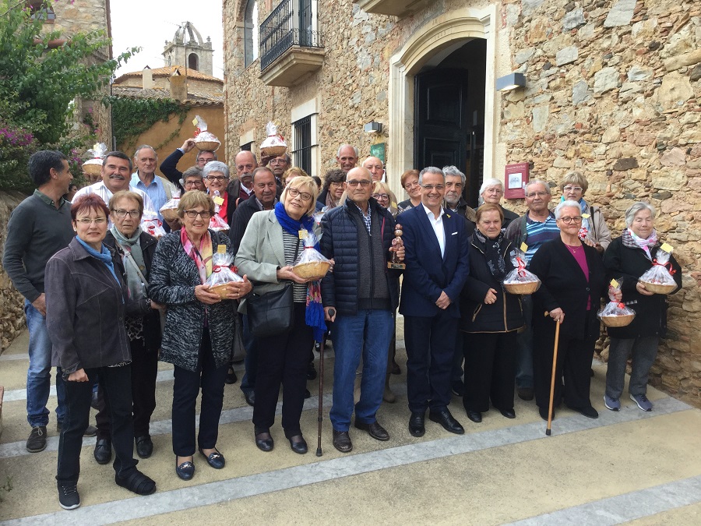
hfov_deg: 58.4
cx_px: 350
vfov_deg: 45.4
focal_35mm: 31
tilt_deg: -5.3
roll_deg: -1.7
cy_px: 263
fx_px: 628
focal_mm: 3.3
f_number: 2.4
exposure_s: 1/100
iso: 32
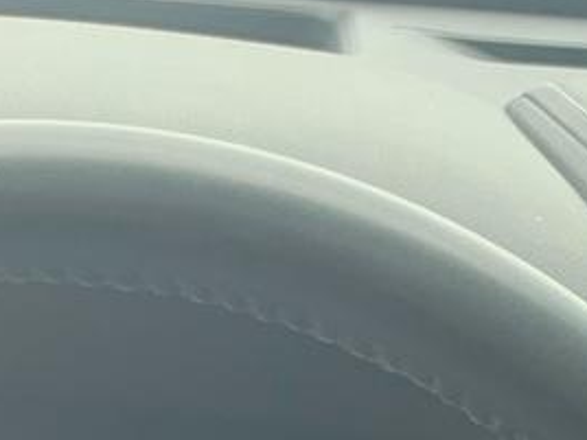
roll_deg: -7.6
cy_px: 968
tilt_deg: -34.9
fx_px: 2103
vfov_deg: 10.6
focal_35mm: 124
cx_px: 162
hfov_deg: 15.8
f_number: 1.8
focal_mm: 4.25
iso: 50
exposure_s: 1/121
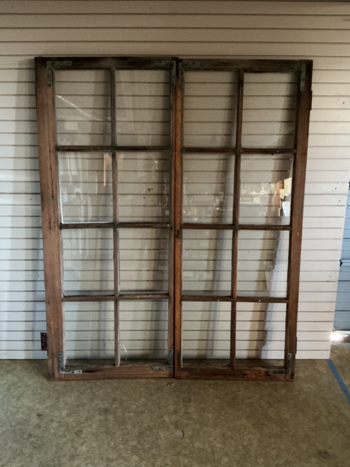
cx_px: 175
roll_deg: +0.0
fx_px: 391
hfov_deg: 48.2
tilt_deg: -14.2
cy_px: 234
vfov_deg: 61.7
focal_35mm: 29
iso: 500
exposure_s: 1/24
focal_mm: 3
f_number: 1.8
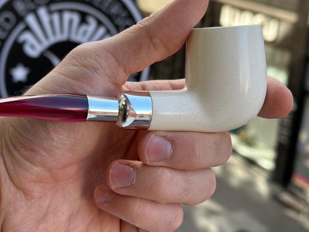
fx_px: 580
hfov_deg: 29.8
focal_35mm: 65
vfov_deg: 22.6
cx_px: 130
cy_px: 98
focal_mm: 6.86
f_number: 1.78
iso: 64
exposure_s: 1/444
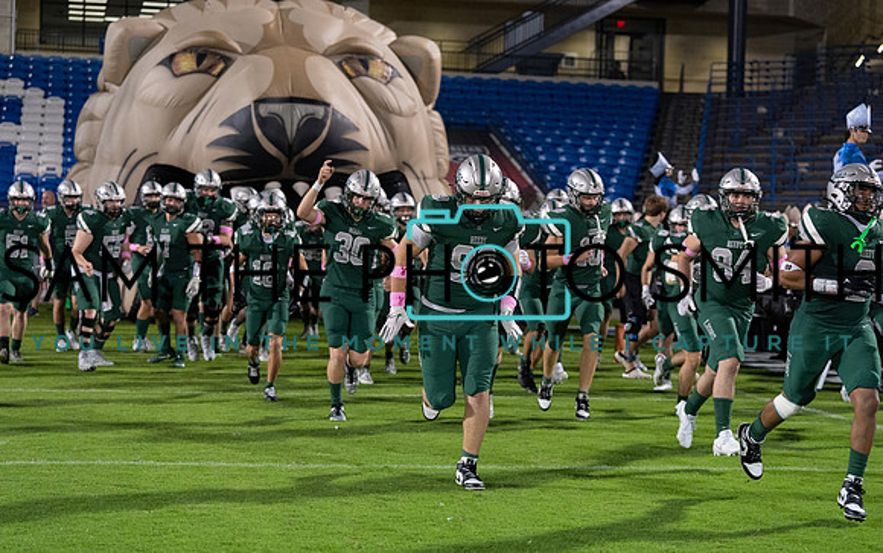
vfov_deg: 18.0
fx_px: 1745
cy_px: 294
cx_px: 440
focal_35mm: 72
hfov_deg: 28.4
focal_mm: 70
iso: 4000
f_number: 3.2
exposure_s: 1/1000
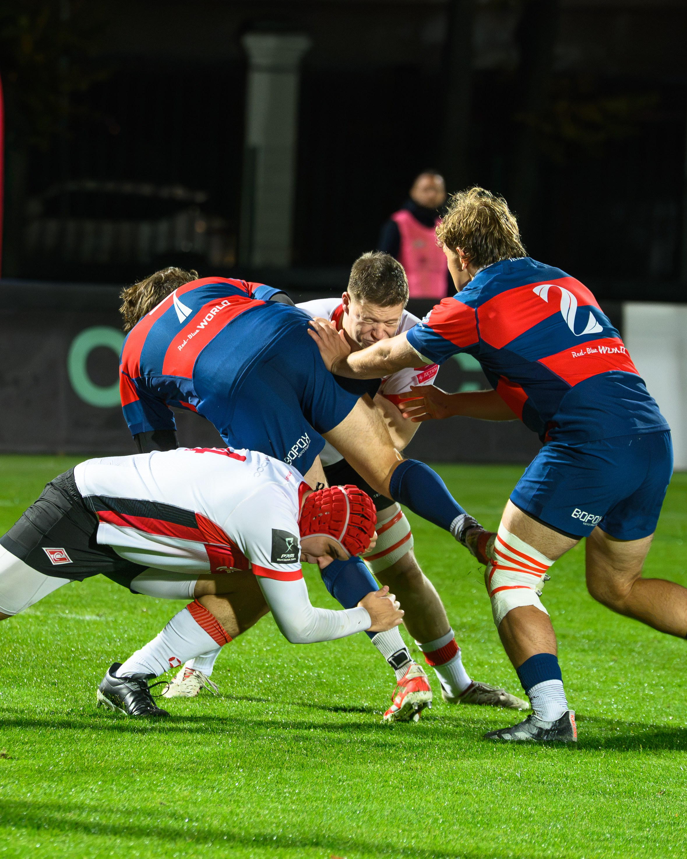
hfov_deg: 4.0
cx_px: 231
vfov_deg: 5.0
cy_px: 372
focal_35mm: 385
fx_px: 9789
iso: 5000
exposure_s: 1/1250
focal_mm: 200
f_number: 4.5
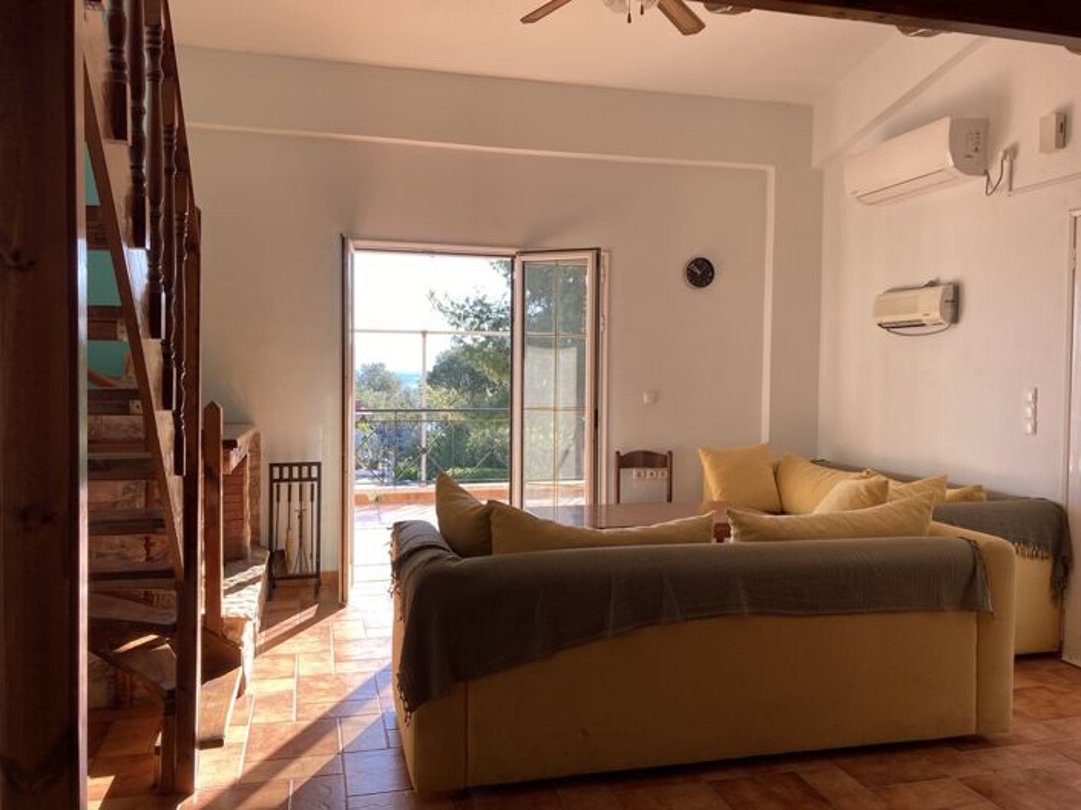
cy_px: 405
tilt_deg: -1.5
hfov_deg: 63.5
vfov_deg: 49.7
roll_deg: -0.6
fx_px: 874
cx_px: 540
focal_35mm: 28
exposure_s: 1/125
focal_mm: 3.99
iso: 20
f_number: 1.8
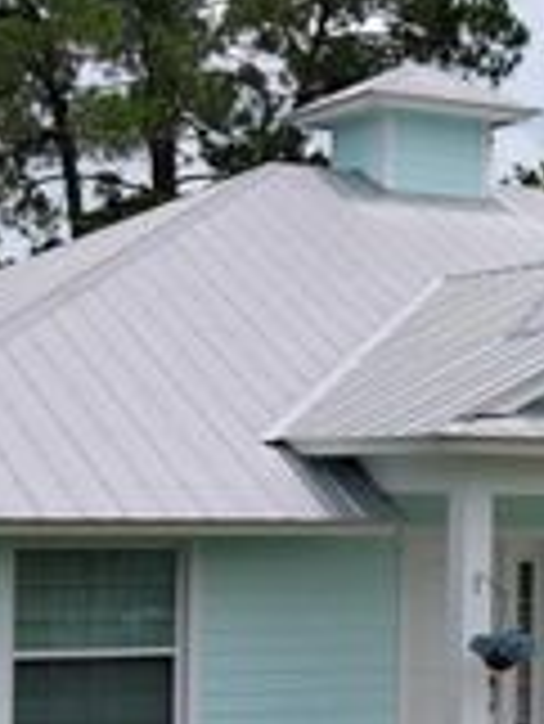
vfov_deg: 17.6
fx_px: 2323
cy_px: 506
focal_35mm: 111
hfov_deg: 13.3
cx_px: 481
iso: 100
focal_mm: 10.57
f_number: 2.8
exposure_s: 1/435
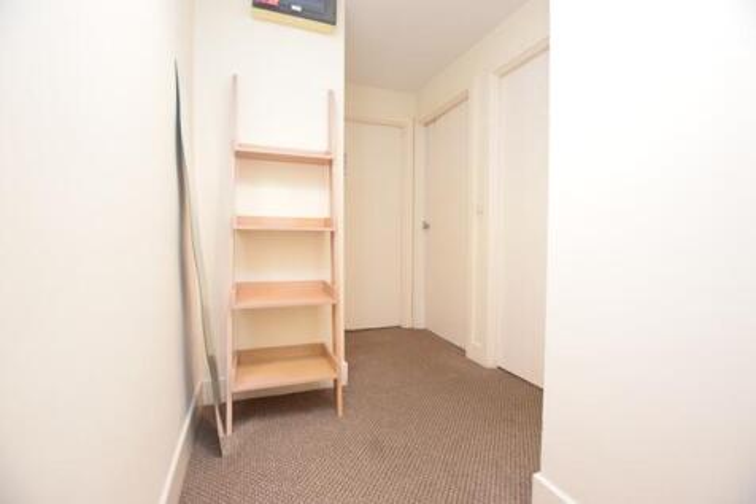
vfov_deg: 77.3
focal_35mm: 15
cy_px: 252
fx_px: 315
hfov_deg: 100.4
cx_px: 378
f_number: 3.5
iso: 1100
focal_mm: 10
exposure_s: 1/60
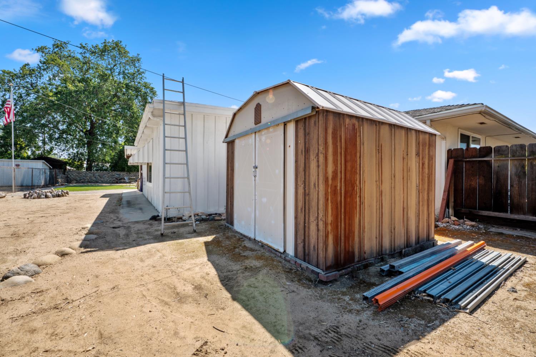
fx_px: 208
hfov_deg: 104.3
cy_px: 178
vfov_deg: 81.1
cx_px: 268
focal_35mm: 14
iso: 250
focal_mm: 14
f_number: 9
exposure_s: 1/100
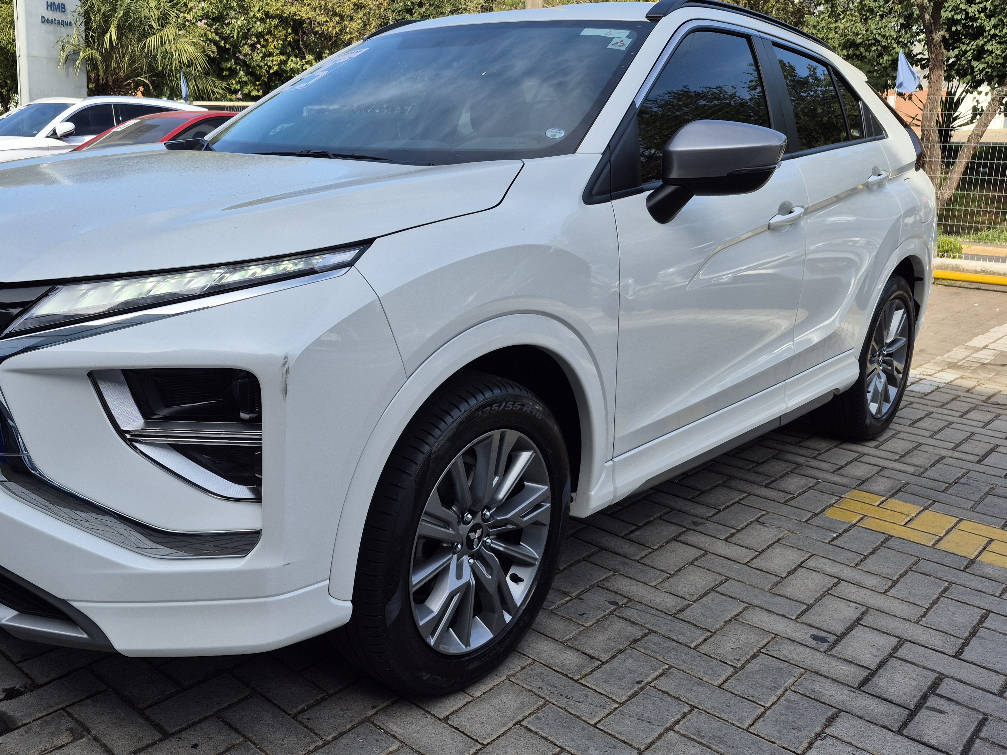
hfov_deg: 57.5
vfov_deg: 45.3
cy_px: 311
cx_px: 366
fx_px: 902
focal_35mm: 31
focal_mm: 5.4
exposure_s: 1/830
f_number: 1.8
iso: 25
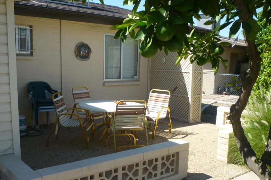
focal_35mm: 38
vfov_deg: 34.7
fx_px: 286
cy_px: 120
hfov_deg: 50.7
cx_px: 127
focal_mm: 5.2
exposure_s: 1/400
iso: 80
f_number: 3.5
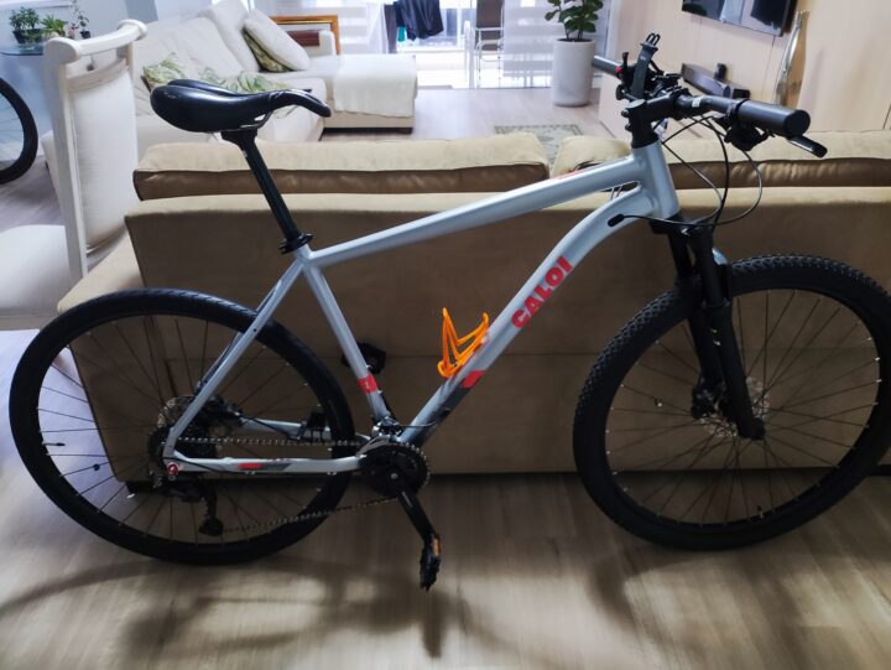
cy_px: 335
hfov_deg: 69.4
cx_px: 446
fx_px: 644
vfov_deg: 54.9
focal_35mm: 25
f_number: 1.79
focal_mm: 4.71
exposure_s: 1/30
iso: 501
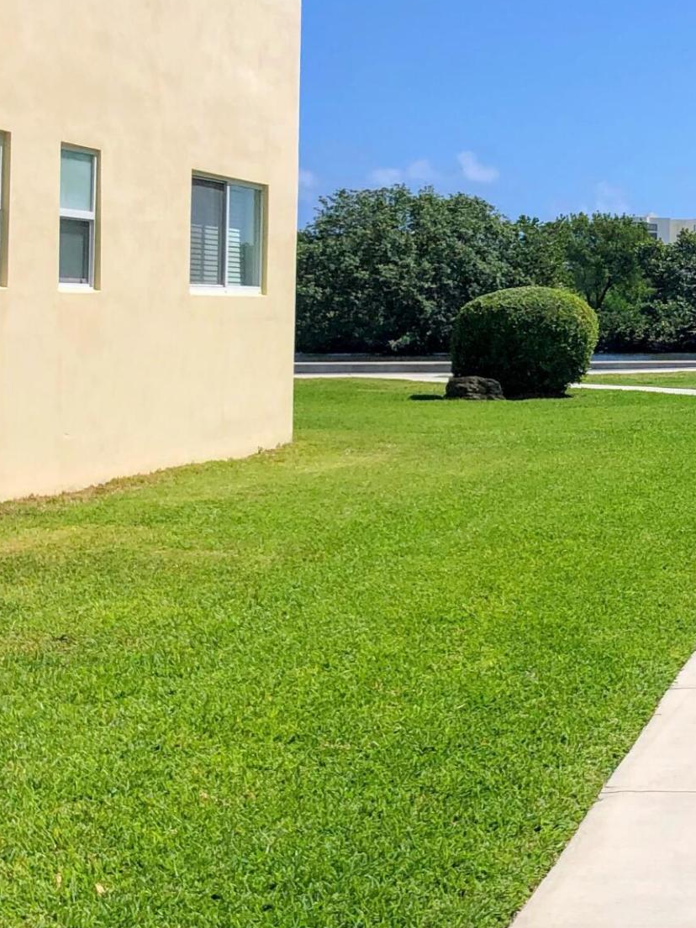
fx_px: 1958
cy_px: 227
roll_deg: -0.7
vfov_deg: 26.3
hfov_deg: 18.9
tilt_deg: +1.7
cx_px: 863
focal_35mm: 73
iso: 25
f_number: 1.8
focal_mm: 3.99
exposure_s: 1/3745
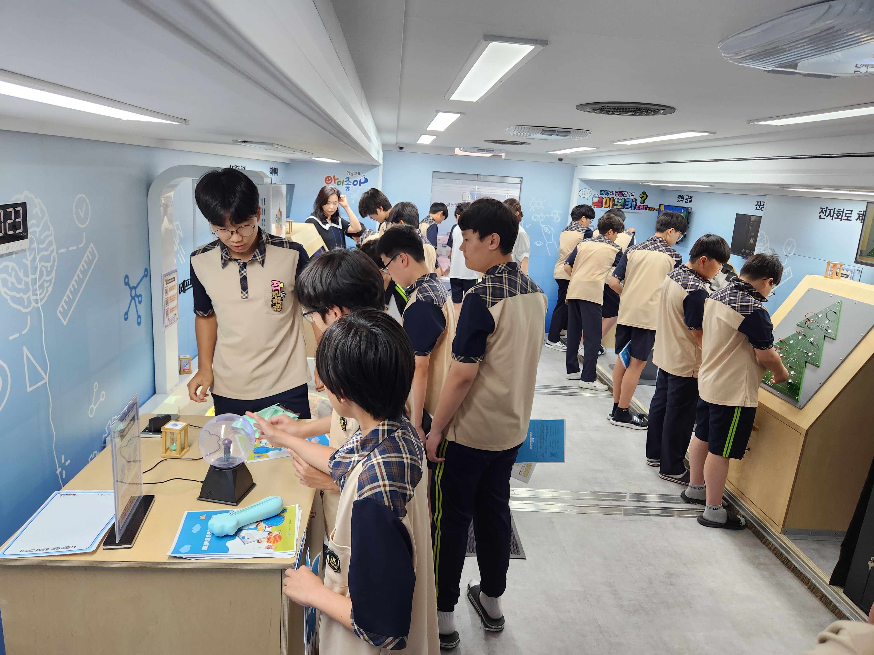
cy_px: 328
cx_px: 437
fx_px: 581
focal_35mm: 23
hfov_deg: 73.9
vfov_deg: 58.9
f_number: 1.8
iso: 200
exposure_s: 1/120
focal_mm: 5.4
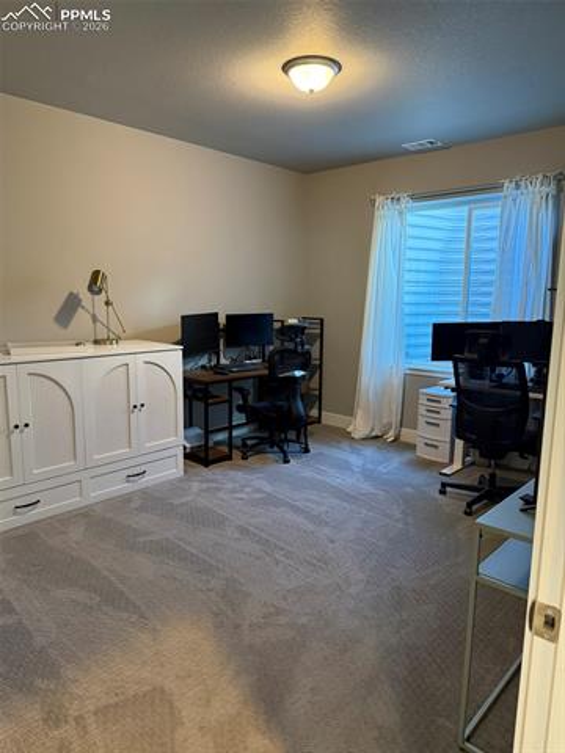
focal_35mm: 24
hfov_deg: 56.8
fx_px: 522
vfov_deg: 71.6
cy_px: 376
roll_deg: -0.1
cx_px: 282
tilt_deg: -9.9
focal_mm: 6.76
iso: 640
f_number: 1.78
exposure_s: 1/60
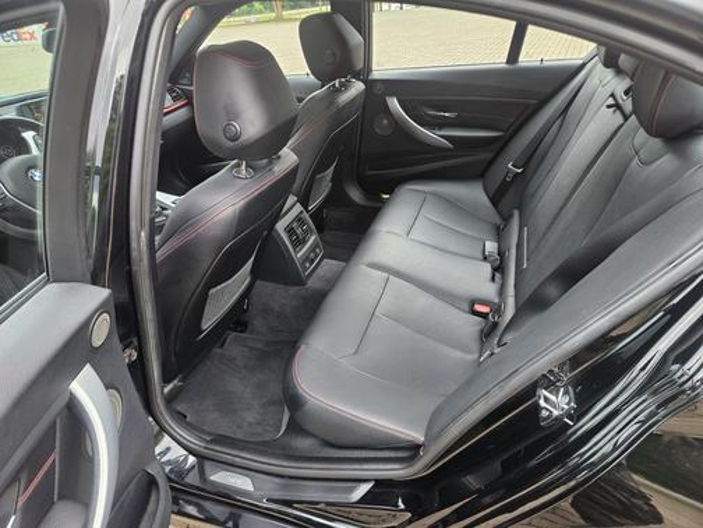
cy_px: 264
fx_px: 467
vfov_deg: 58.9
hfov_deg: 73.9
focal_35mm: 23
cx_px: 352
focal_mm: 5.4
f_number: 1.8
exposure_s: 1/207
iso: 160
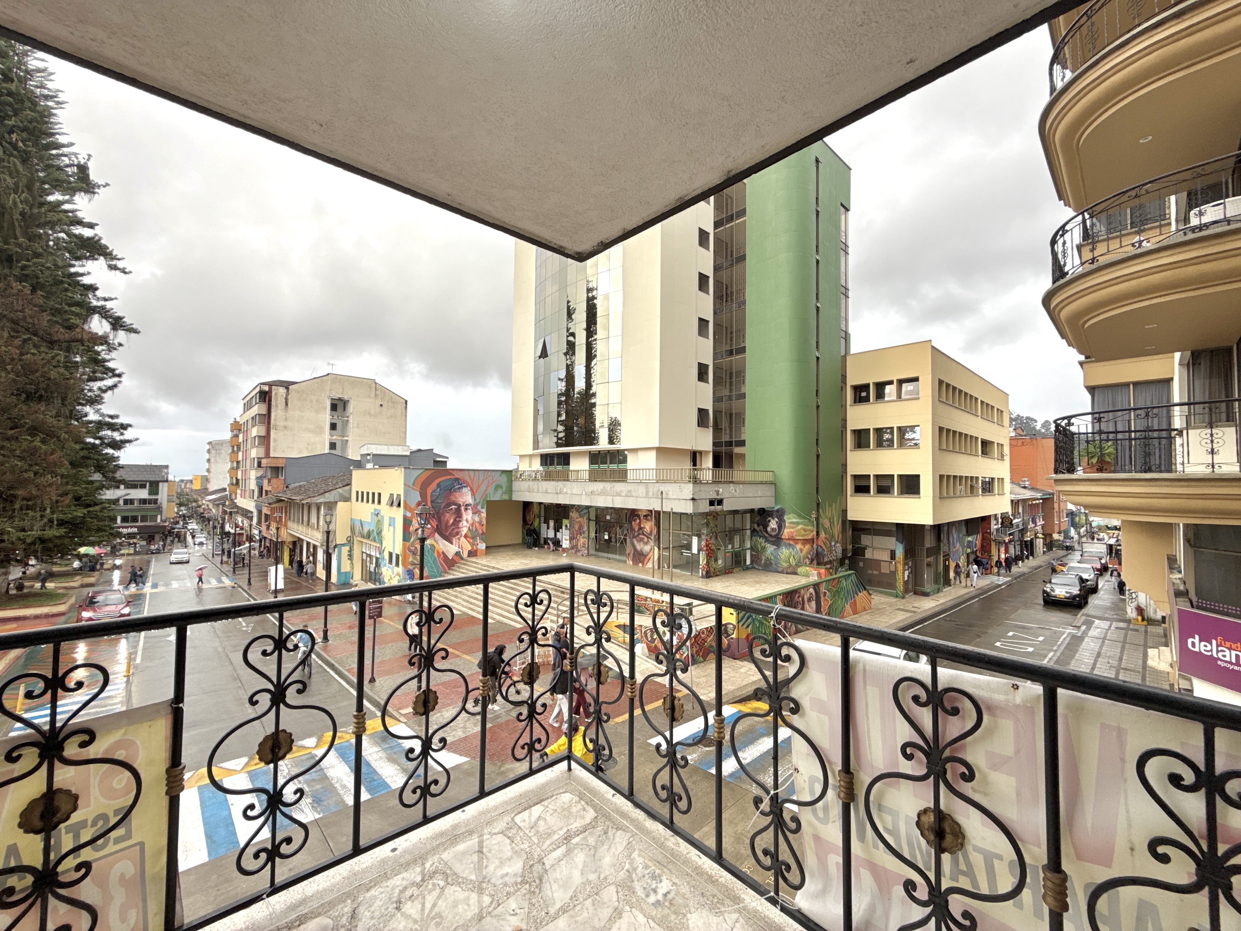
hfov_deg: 102.1
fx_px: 502
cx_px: 620
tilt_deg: +1.5
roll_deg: -0.5
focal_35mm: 14
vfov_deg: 85.7
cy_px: 466
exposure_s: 1/150
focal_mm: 2.22
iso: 50
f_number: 2.2
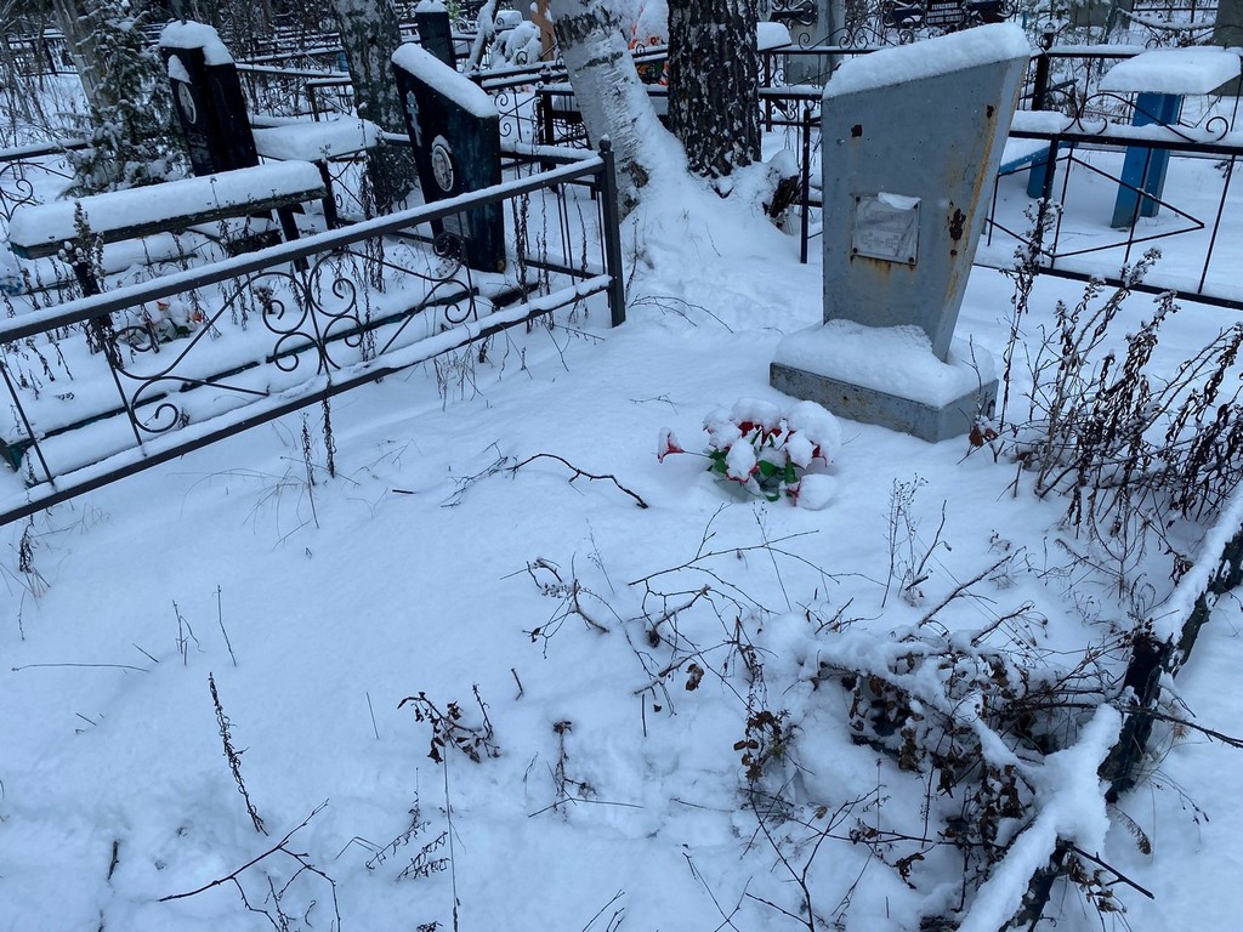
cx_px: 622
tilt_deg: -32.7
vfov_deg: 53.1
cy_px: 466
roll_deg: +4.4
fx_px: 934
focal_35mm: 26
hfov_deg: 67.3
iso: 32
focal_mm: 4.25
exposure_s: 1/782
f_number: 1.8
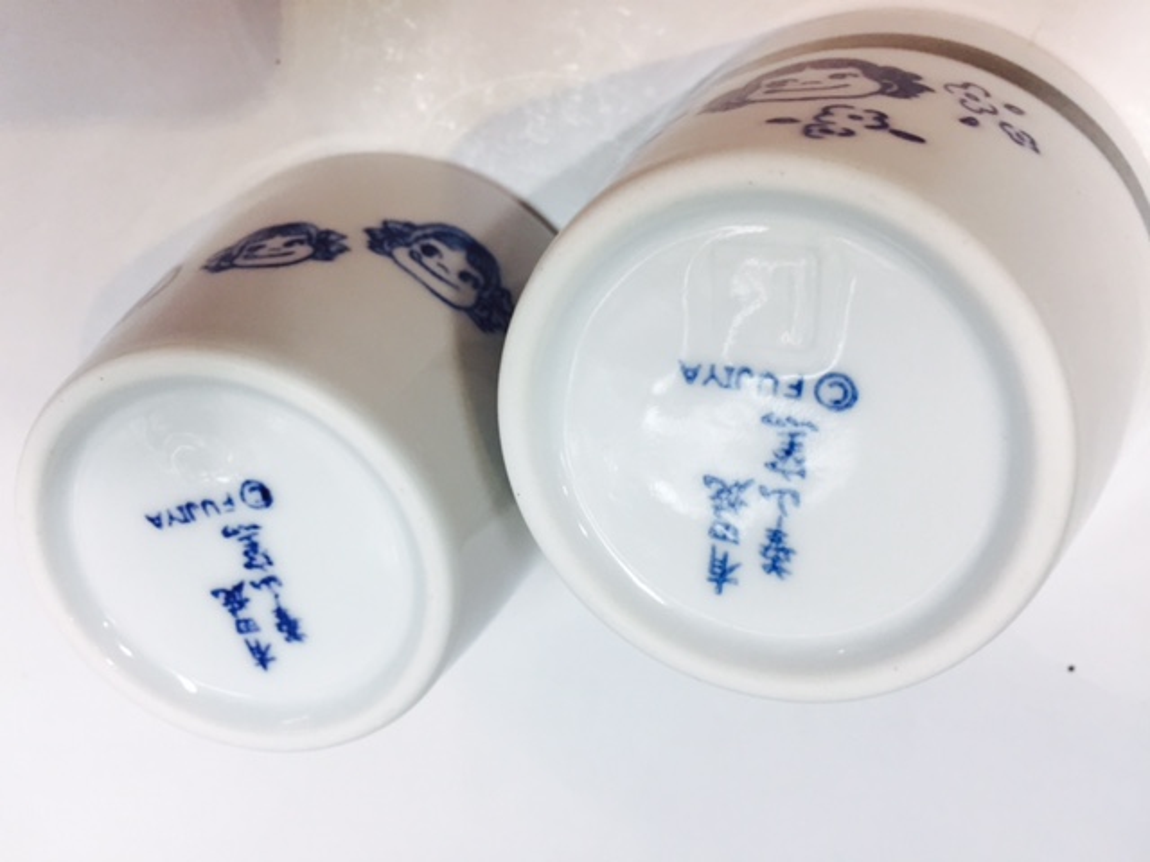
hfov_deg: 61.7
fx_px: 963
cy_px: 431
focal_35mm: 29
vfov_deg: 48.2
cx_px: 575
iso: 64
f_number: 2.2
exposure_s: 1/33
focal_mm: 4.15
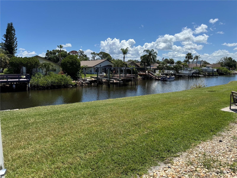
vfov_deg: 56.8
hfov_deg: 71.6
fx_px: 164
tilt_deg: -7.5
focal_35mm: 24
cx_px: 118
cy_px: 89
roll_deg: -0.5
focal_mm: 6.76
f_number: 1.78
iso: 80
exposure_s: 1/4950
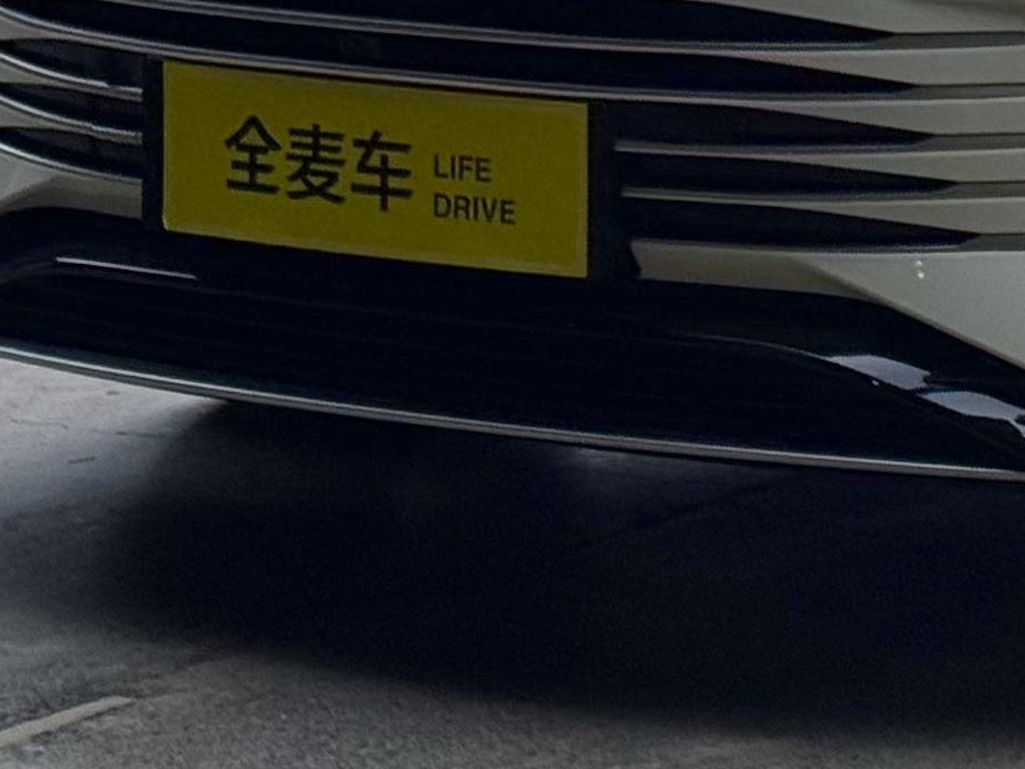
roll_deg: +0.8
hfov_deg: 9.2
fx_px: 6278
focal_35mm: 212
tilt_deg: -3.5
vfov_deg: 6.9
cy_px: -367
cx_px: 1380
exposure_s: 1/248
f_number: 1.78
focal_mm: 6.76
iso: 64
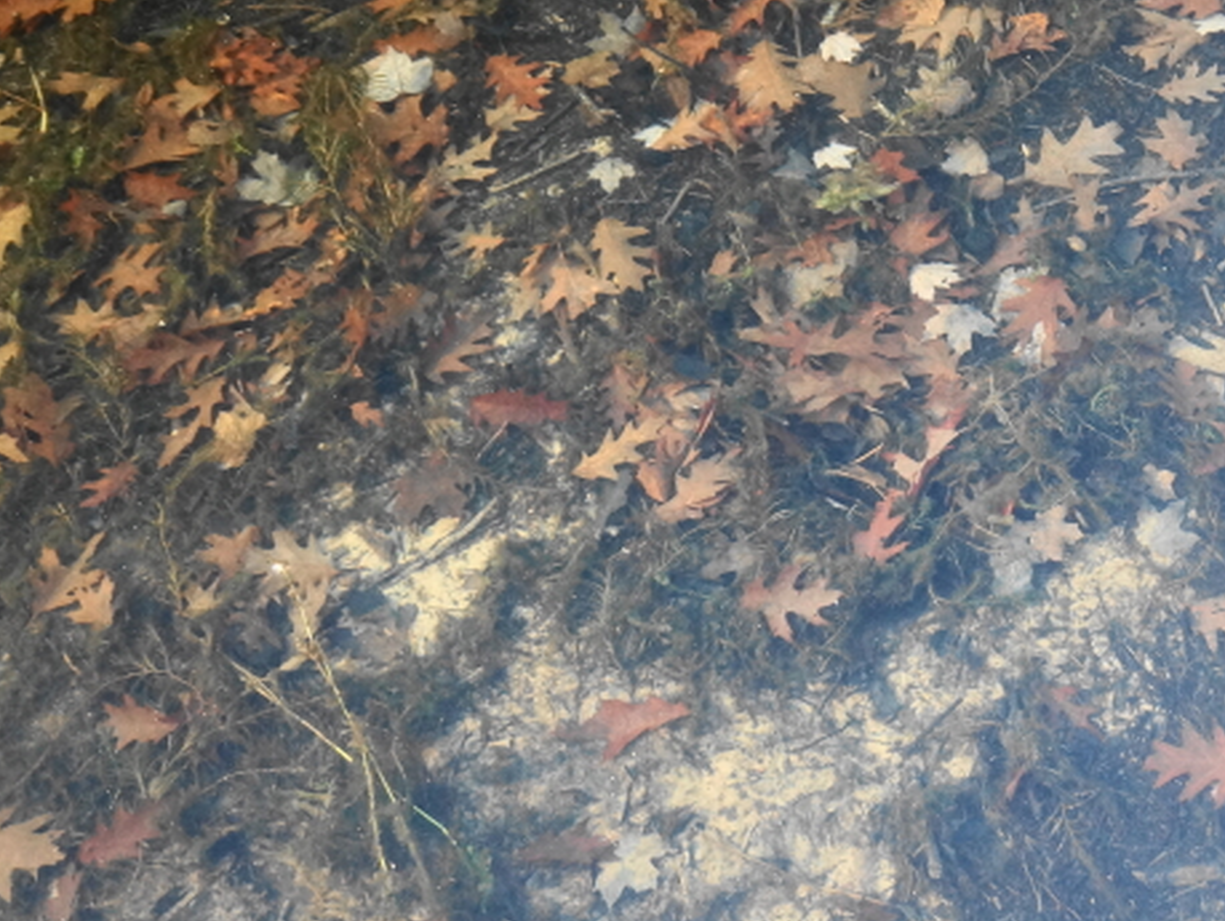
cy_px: 64
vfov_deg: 20.8
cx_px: 1098
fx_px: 2444
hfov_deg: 27.2
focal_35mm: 69
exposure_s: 1/60
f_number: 4
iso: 1000
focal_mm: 22
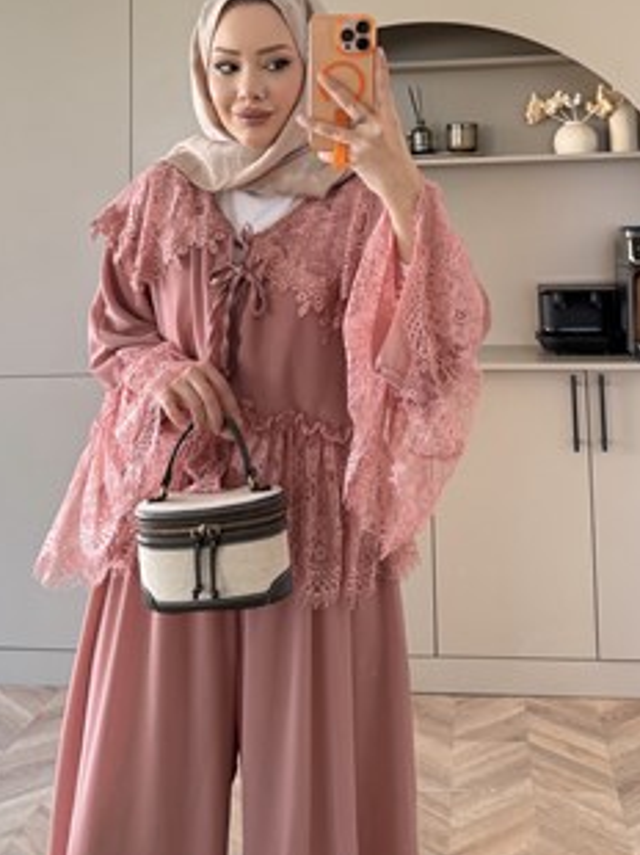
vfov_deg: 56.2
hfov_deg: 44.0
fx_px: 790
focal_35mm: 32
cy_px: 319
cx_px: 279
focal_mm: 6.76
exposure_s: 1/121
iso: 125
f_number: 1.78
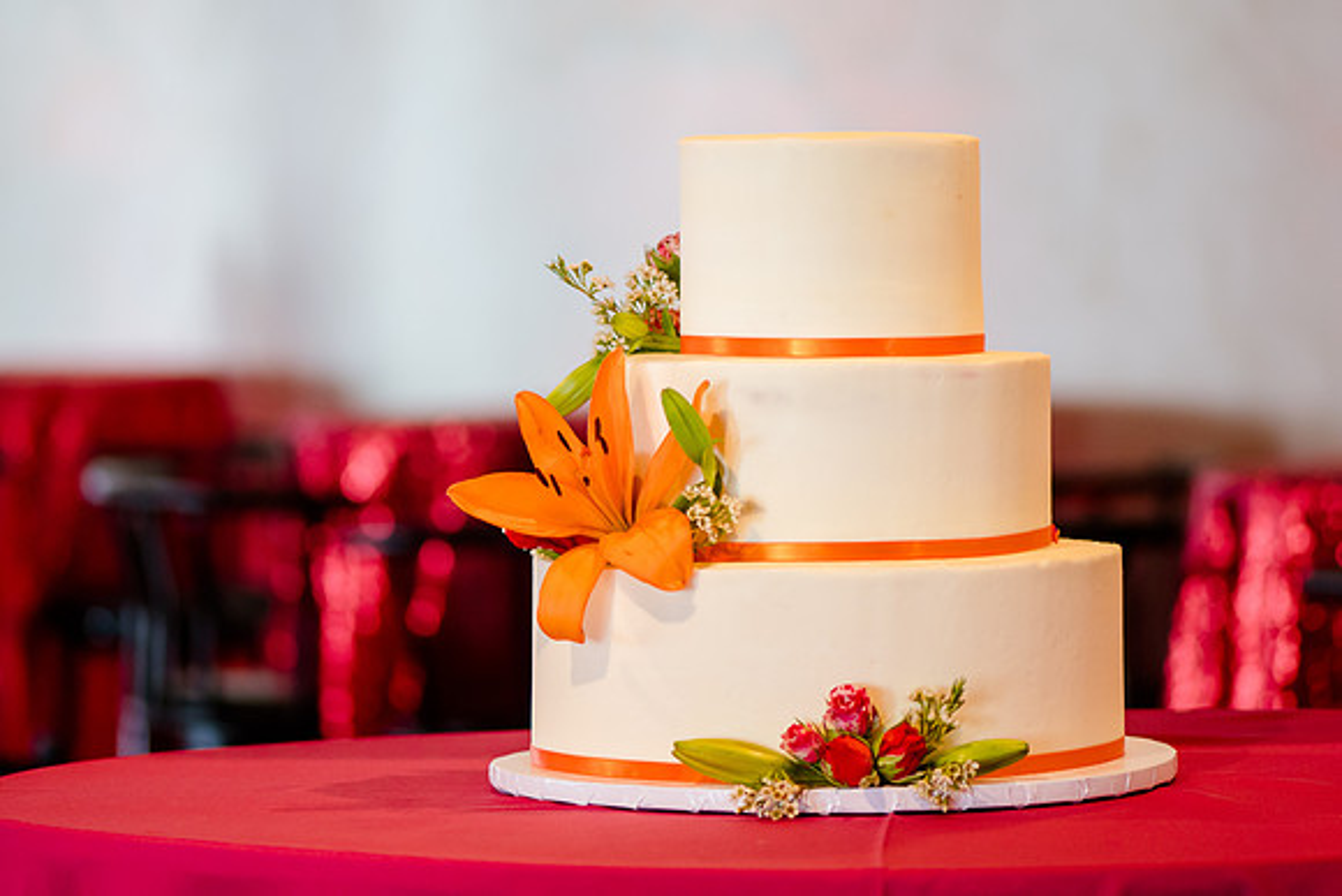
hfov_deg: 10.8
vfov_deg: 7.2
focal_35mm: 190
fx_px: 7076
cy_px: 393
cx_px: 704
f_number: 2.8
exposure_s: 1/100
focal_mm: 105
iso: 500
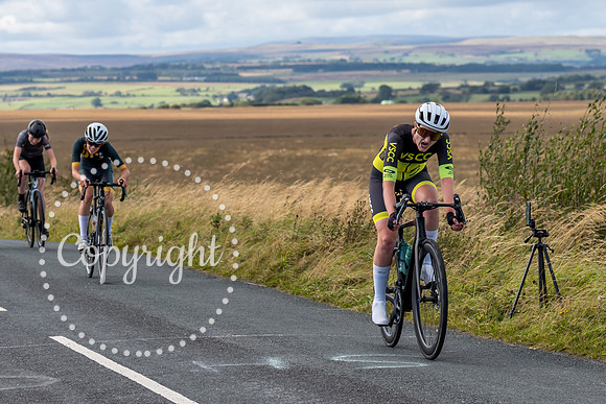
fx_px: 2412
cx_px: 409
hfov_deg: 14.3
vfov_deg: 9.6
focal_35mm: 143
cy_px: 69
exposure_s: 1/800
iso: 100
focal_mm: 70
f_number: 4
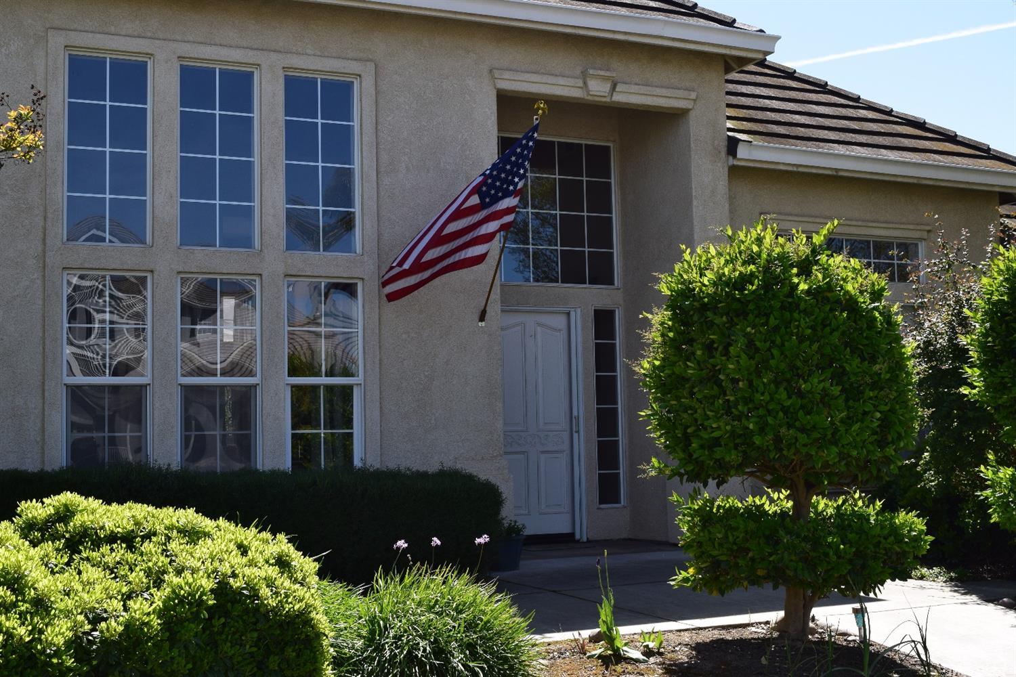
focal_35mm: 46
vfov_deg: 28.9
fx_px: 1312
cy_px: 338
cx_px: 508
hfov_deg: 42.3
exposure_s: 1/320
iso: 400
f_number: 10
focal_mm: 31
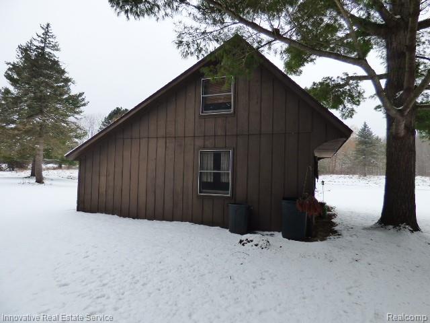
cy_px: 162
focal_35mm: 20
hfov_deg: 81.7
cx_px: 215
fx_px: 248
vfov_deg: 66.0
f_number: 2.8
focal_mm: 3.58
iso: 200
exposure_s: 1/400
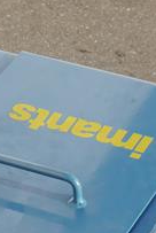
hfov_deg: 5.0
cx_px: -163
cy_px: 272
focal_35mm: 272
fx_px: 1762
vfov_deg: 7.5
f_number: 7.1
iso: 160
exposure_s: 1/200
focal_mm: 26
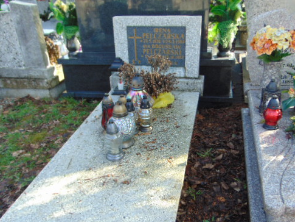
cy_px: 145
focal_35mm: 33
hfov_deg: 55.3
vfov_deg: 42.5
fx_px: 281
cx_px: 152
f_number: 3
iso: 80
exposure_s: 1/125
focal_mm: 4.5
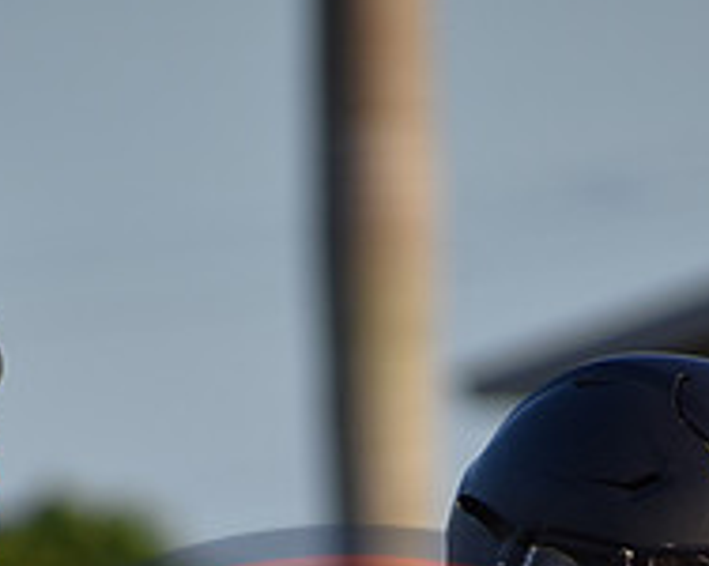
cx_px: 341
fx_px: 22765
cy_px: 1064
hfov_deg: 1.8
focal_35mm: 1086
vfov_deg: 1.4
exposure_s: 1/1000
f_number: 6
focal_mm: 250
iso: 400
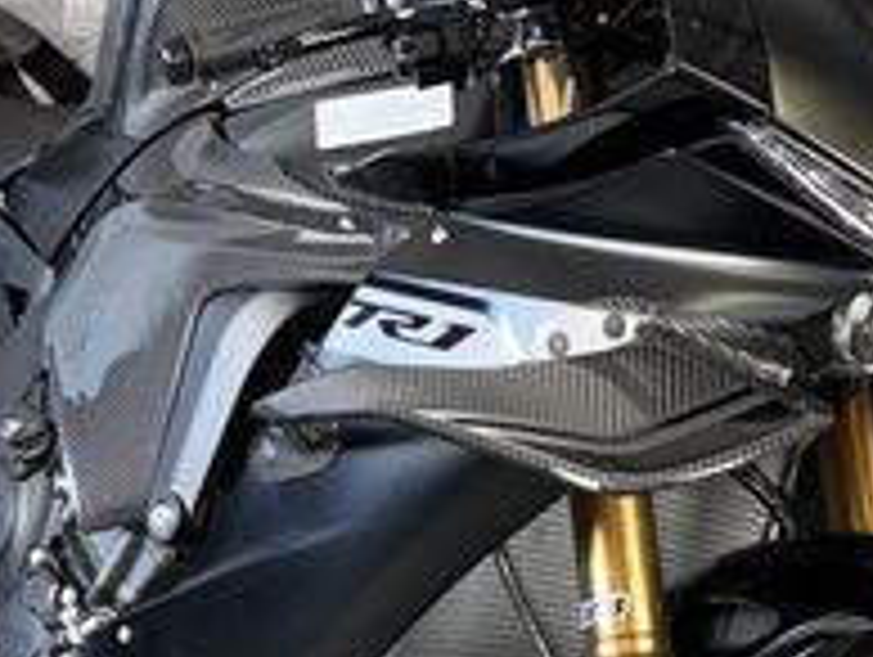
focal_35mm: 79
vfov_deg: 18.5
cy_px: 531
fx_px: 1995
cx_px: 495
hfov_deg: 24.7
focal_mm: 6.76
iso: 64
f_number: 1.78
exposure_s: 1/27
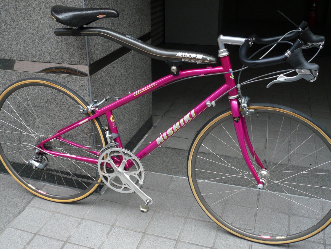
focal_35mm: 39
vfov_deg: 36.8
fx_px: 373
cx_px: 166
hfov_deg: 47.9
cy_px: 124
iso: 125
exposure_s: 1/15
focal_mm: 6.4
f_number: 3.2
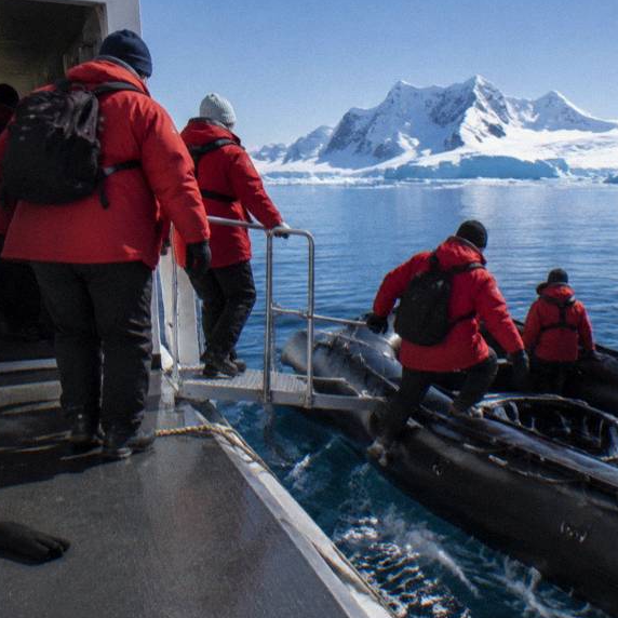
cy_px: 312
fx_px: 1050
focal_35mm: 52
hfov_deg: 32.1
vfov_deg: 32.8
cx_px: 475
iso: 400
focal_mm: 35
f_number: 4.5
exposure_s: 1/1250
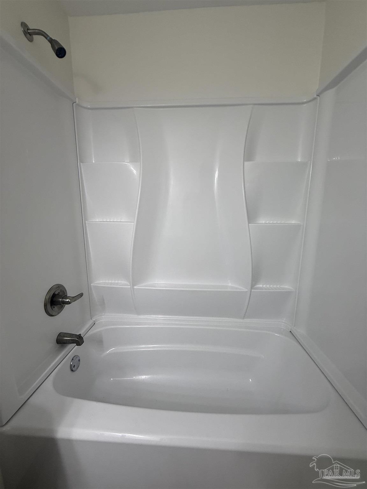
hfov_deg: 85.7
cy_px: 244
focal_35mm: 14
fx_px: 198
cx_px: 184
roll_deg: -0.7
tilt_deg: -9.6
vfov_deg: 102.1
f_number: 2.2
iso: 125
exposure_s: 1/120
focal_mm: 2.22
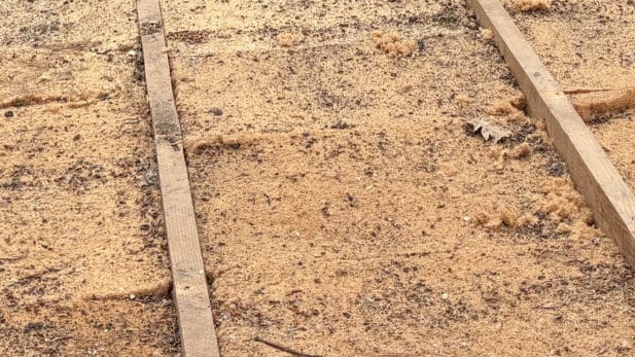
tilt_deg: -32.6
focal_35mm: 94
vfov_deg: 12.0
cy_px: -256
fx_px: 1583
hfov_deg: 22.7
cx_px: 306
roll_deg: -1.3
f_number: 1.6
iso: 50
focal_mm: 5.96
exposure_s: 1/1001
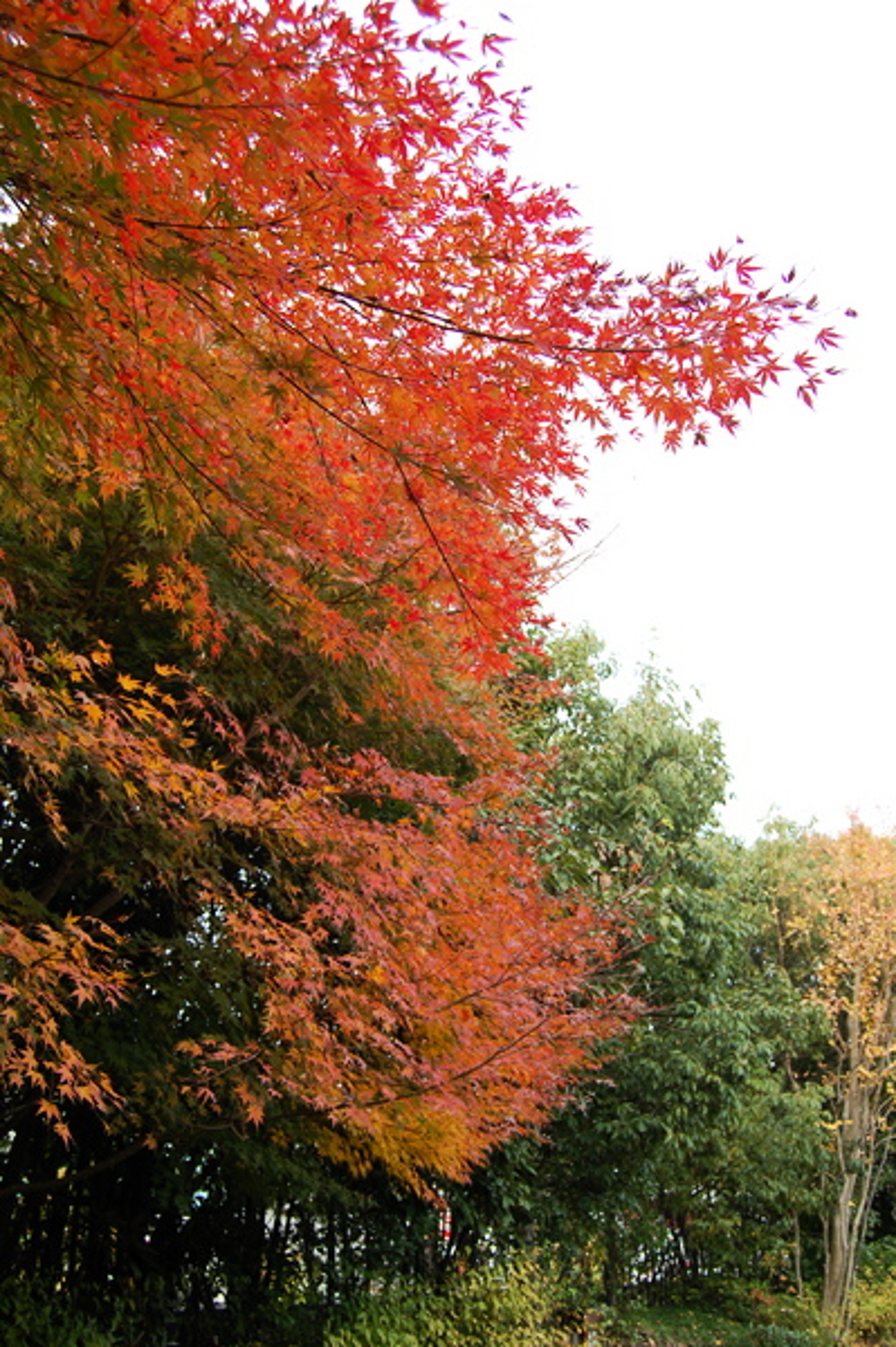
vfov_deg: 57.3
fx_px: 1234
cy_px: 674
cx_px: 448
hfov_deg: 39.9
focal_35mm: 33
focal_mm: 22
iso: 200
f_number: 5.6
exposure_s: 1/125
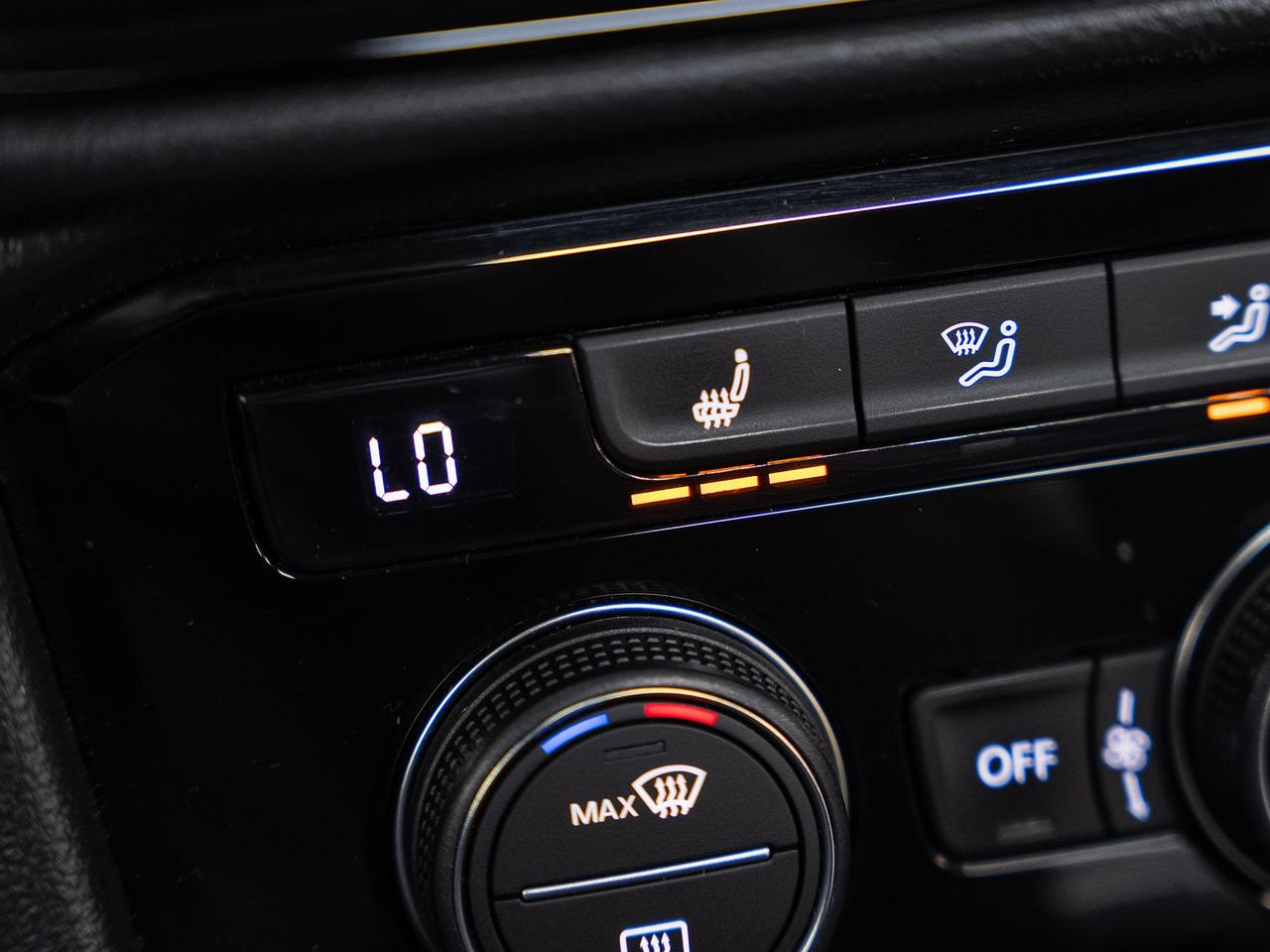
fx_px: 3151
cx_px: 714
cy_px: 382
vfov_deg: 17.2
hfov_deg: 22.8
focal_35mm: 86
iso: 800
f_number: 3.5
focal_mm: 66.1
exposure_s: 1/40
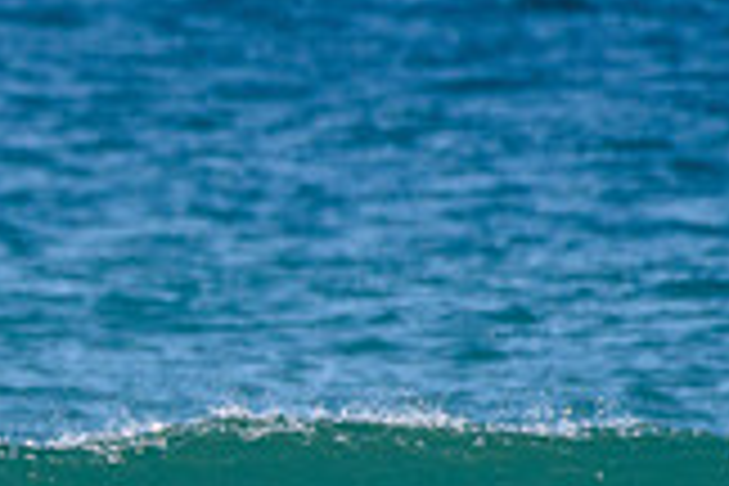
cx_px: -474
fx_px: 44283
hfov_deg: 0.9
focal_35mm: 2187
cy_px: 452
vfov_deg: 0.6
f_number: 5.6
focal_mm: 500
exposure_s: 1/1000
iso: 280
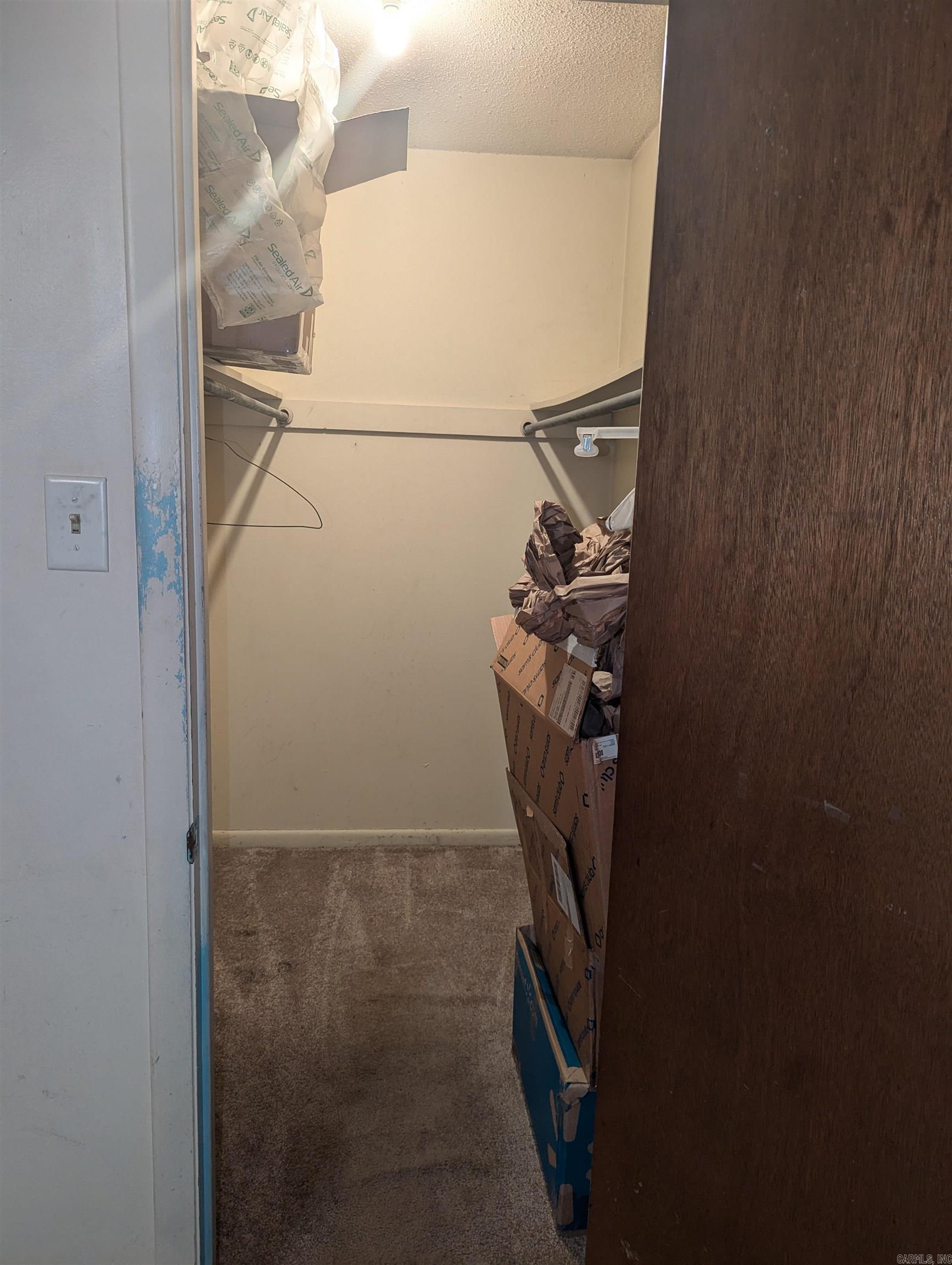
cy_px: 632
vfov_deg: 71.5
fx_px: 878
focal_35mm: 24
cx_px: 476
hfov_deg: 56.9
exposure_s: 1/40
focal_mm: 6.81
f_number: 1.85
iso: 153
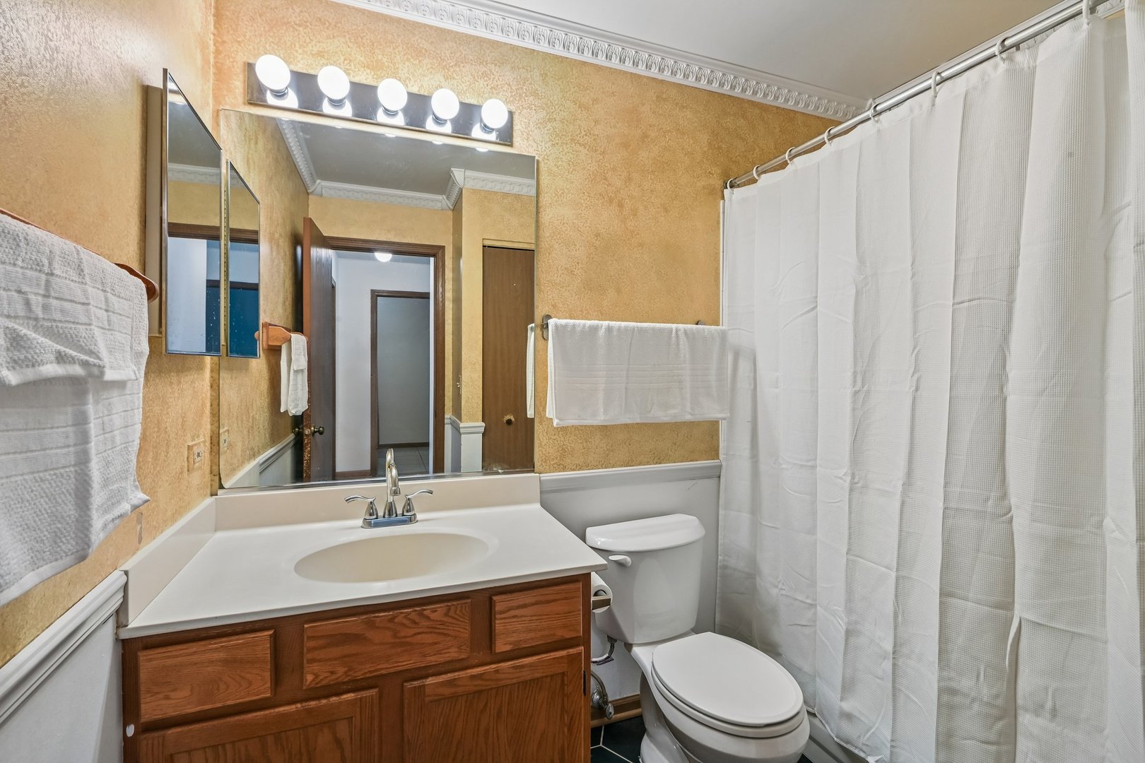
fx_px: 509
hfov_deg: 96.7
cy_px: 382
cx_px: 572
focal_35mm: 16
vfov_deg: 73.7
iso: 400
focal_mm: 16
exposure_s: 1/15
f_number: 13
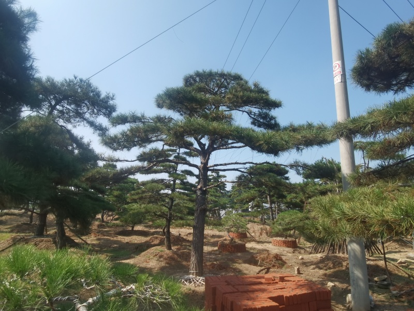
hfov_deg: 84.7
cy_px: 156
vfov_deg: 68.7
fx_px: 227
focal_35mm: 19
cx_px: 207
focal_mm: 2.26
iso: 50
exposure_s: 1/731
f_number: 2.2
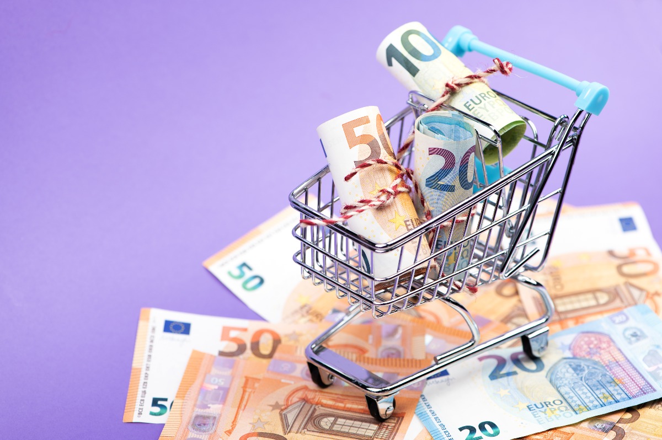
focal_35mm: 105
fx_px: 1929
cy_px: 220
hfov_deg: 19.5
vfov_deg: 13.0
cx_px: 331
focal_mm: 105
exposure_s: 1/125
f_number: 6.3
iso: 100
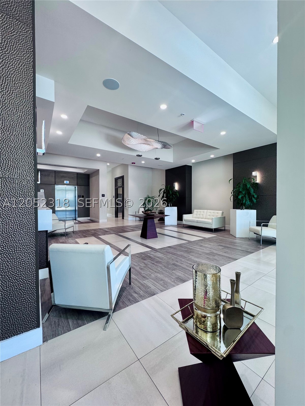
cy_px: 203
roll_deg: +0.3
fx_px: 164
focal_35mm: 14
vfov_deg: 102.1
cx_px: 152
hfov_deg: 85.7
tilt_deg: -1.1
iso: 160
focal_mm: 2.22
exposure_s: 1/120
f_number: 2.2
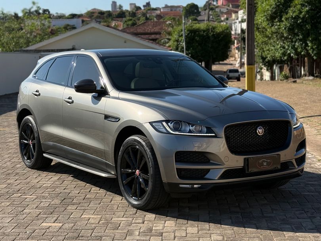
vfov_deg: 30.3
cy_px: 120
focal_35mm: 48
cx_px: 160
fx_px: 445
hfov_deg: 39.6
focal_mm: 6.76
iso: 64
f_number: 1.78
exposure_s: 1/4098
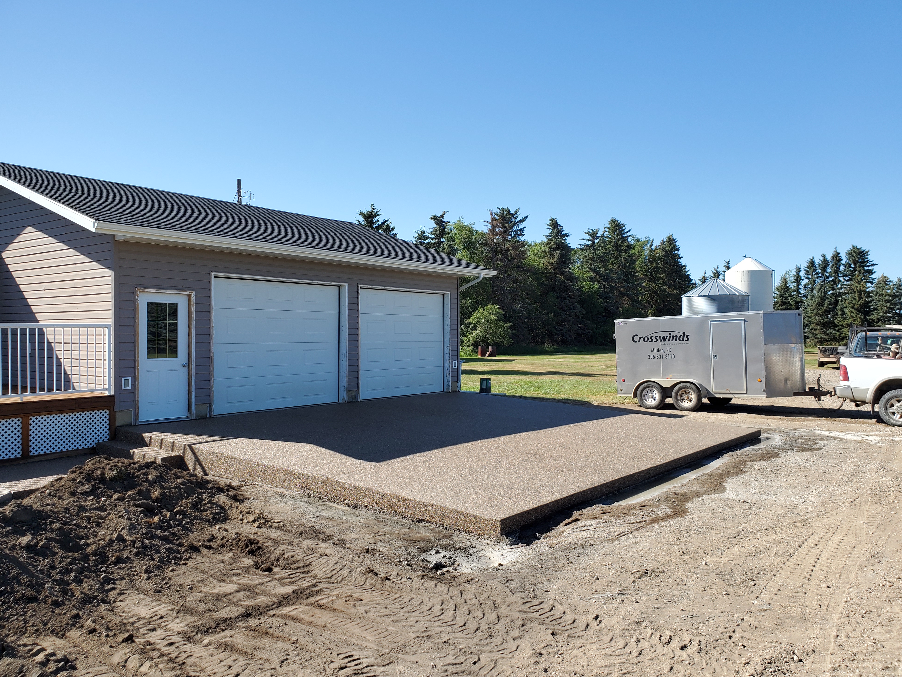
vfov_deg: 51.3
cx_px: 448
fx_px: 704
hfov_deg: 65.3
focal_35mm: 27
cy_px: 347
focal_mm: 4.3
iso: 50
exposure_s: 1/907
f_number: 2.4
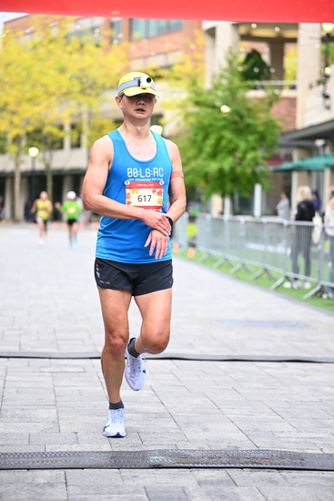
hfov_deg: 14.9
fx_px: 1279
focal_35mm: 92
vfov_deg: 22.1
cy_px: 250
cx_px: 167
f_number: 2.8
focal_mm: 92
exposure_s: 1/1250
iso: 1250
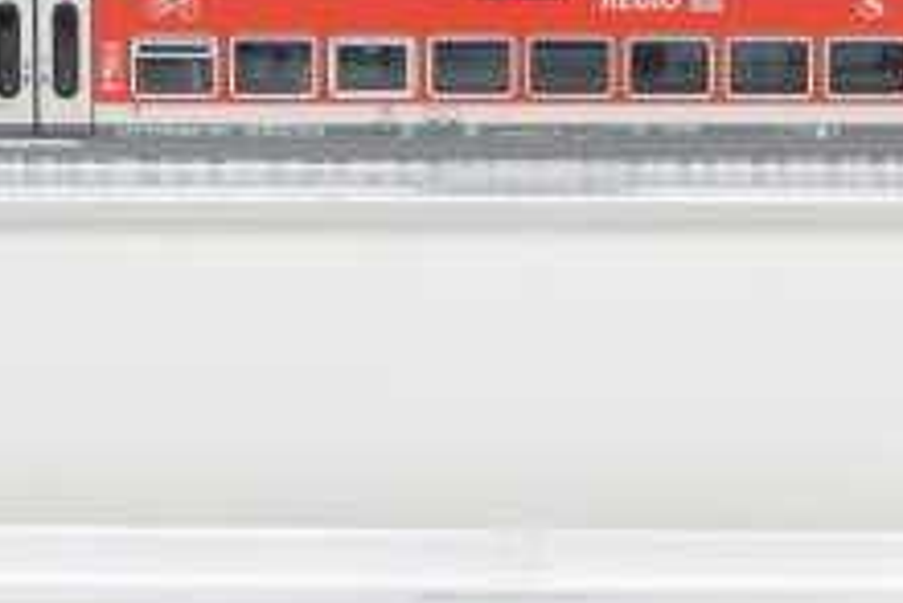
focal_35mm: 143
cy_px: 105
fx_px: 3598
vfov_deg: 9.6
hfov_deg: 14.3
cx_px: 505
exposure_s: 1/125
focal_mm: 35
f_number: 8
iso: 320
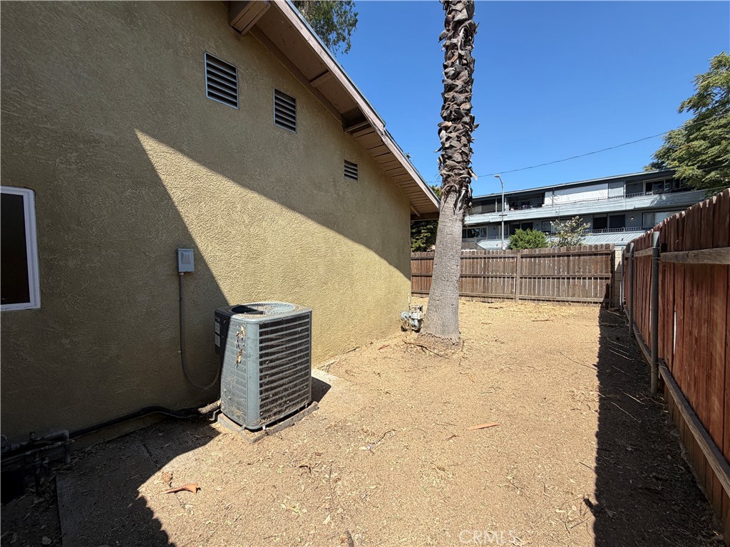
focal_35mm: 14
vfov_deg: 85.7
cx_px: 365
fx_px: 295
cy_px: 274
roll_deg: +1.9
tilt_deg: +0.0
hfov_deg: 102.1
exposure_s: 1/770
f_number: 2.2
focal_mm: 2.22
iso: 25
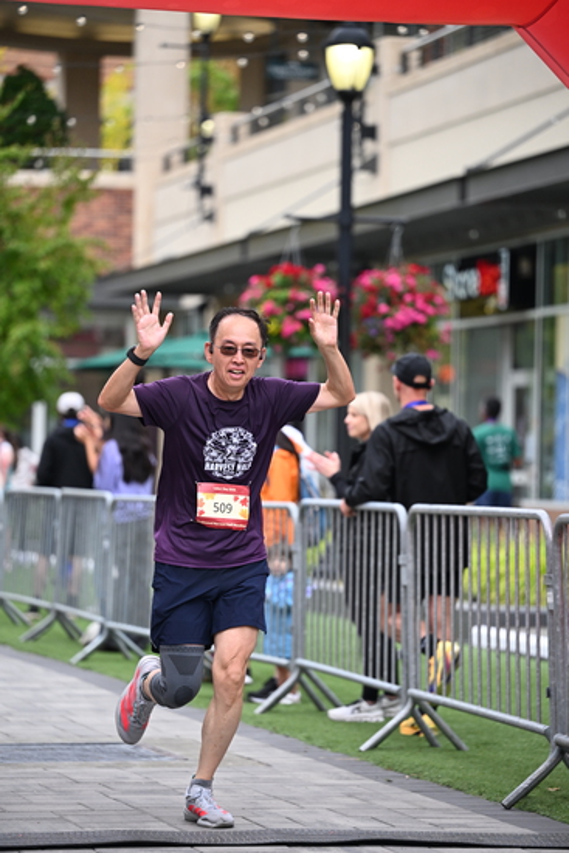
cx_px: 284
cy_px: 426
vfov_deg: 14.6
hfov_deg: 9.8
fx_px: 3317
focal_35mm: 140
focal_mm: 140
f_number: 2.8
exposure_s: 1/2000
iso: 800
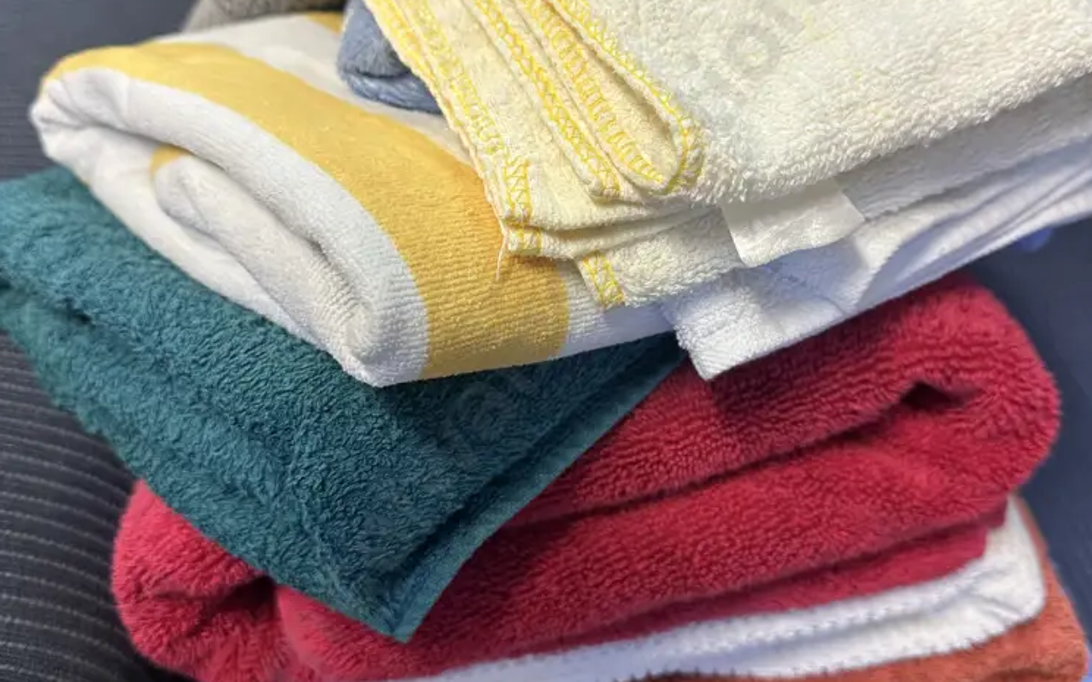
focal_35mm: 35
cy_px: 308
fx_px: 1042
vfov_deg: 36.2
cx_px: 559
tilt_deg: -43.7
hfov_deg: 55.3
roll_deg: +0.2
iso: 200
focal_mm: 6.86
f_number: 1.78
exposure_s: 1/100
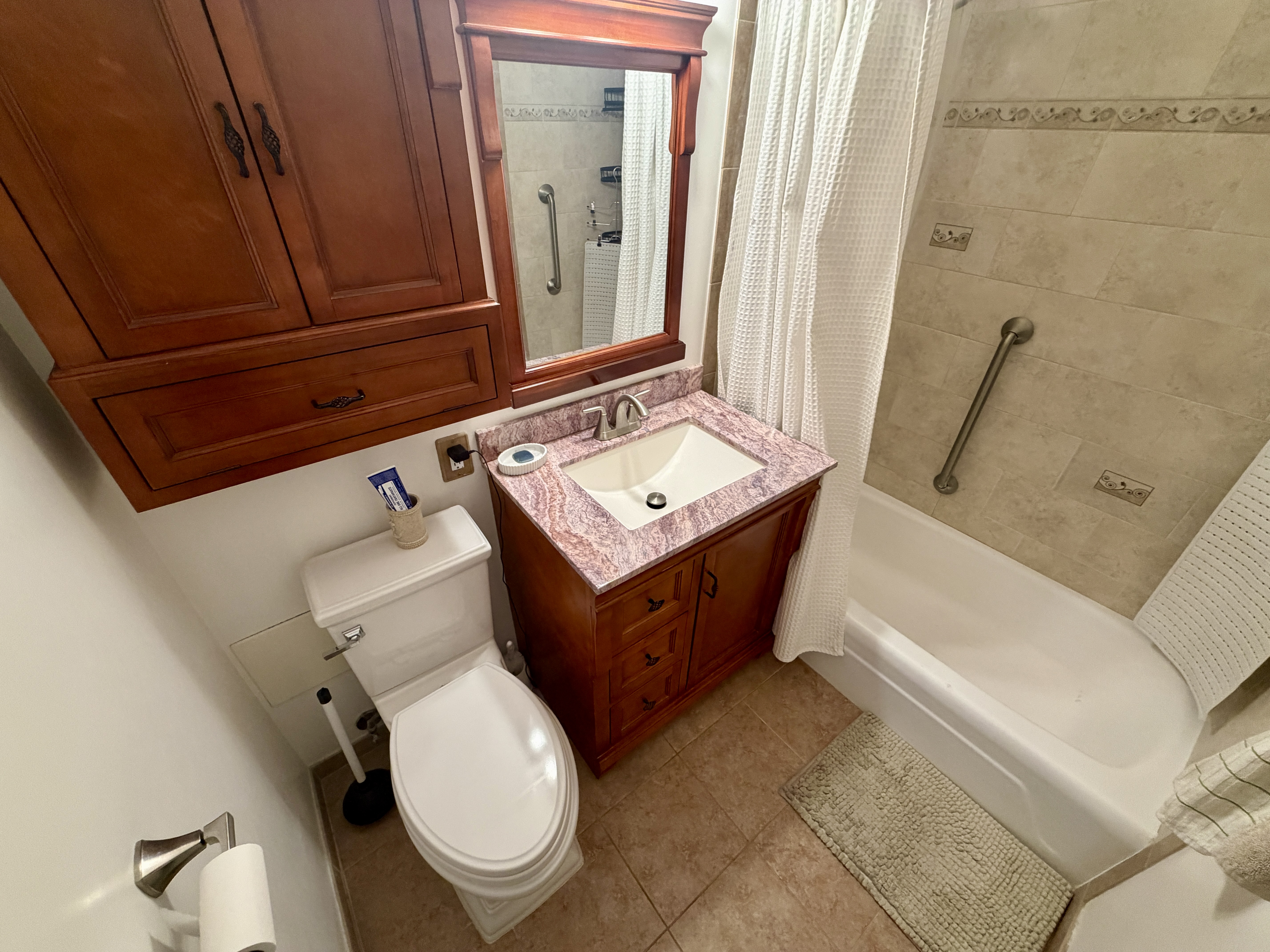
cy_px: 476
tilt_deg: -33.8
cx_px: 635
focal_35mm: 14
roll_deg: -1.0
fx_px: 514
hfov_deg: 102.1
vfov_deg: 85.7
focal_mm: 2.22
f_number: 2.2
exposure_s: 1/60
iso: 250
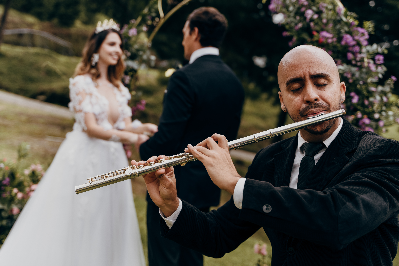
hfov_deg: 41.1
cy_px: 133
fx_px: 532
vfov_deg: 28.1
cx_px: 200
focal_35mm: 48
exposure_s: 1/640
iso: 125
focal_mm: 48
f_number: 2.8
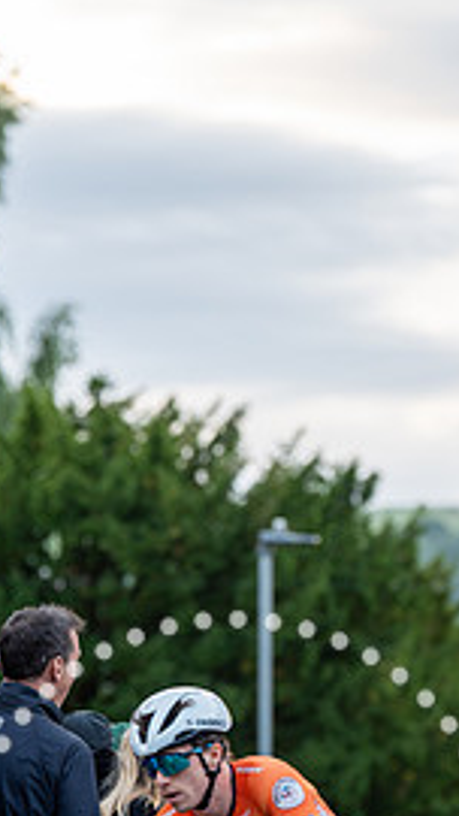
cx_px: 290
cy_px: 638
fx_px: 4498
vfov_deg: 10.3
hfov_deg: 5.8
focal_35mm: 208
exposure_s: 1/640
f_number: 3.2
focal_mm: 119
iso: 1000
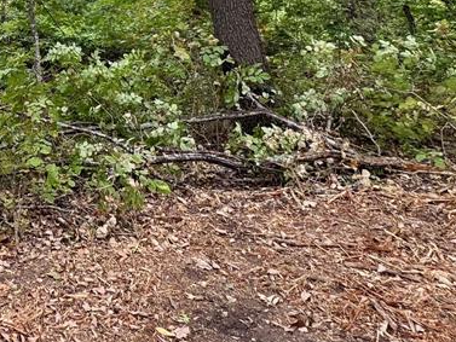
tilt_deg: +9.1
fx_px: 501
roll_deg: +1.0
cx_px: -42
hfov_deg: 40.0
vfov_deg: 32.0
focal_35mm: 38
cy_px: -58
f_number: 2.2
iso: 40
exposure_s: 1/114
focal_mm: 2.22
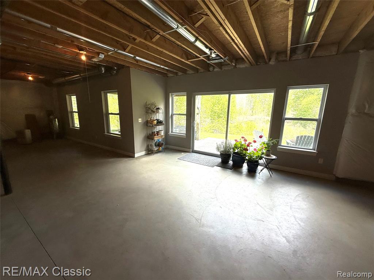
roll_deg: -1.4
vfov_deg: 85.7
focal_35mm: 14
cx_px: 187
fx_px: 151
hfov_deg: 102.1
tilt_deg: -11.8
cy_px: 140
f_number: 2.2
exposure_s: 1/182
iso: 50
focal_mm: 2.22
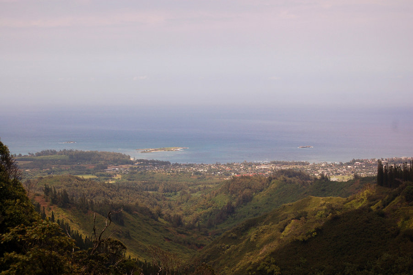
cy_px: 138
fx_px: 1066
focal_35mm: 93
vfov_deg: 14.7
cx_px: 206
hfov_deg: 21.9
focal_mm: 62
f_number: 5.6
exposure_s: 1/1250
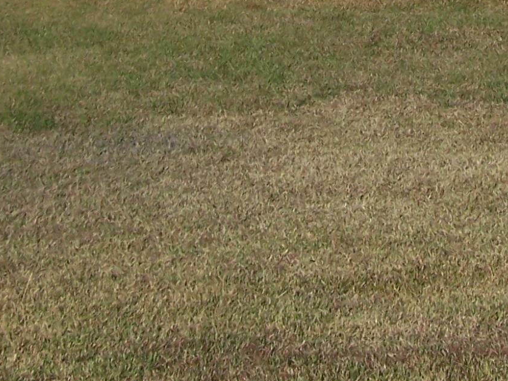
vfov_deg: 10.6
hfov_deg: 14.5
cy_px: -141
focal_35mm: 136
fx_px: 1996
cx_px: 370
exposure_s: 1/1000
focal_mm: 6.3
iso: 64
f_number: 4
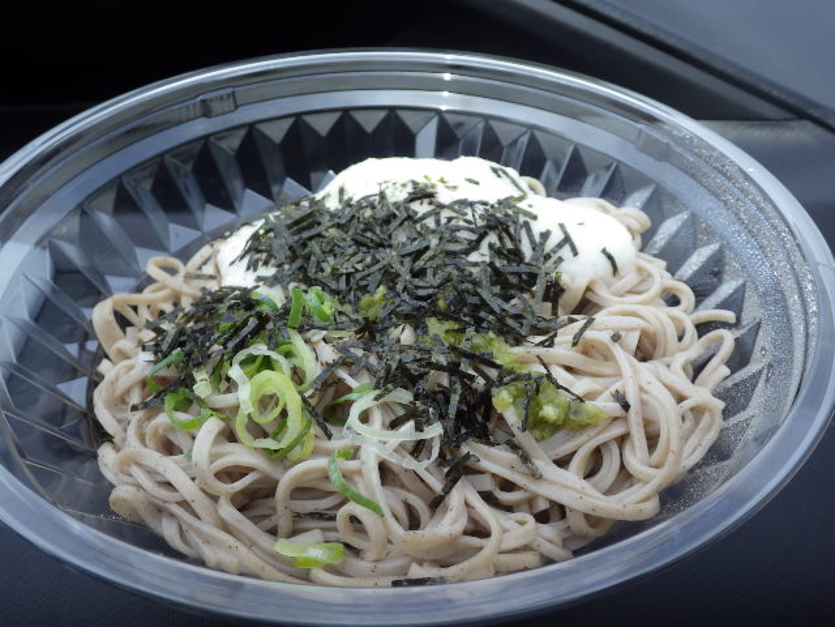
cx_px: 418
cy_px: 314
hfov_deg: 55.4
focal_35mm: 33
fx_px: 796
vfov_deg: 42.9
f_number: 3.3
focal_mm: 5.9
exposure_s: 1/400
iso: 125
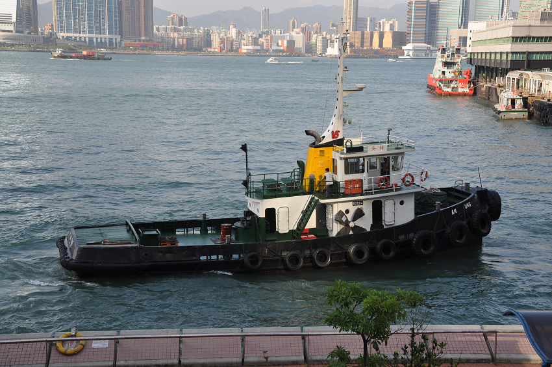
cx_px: 276
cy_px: 184
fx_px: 804
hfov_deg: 37.9
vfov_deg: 25.7
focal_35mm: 52
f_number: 8
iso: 200
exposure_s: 1/250
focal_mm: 35
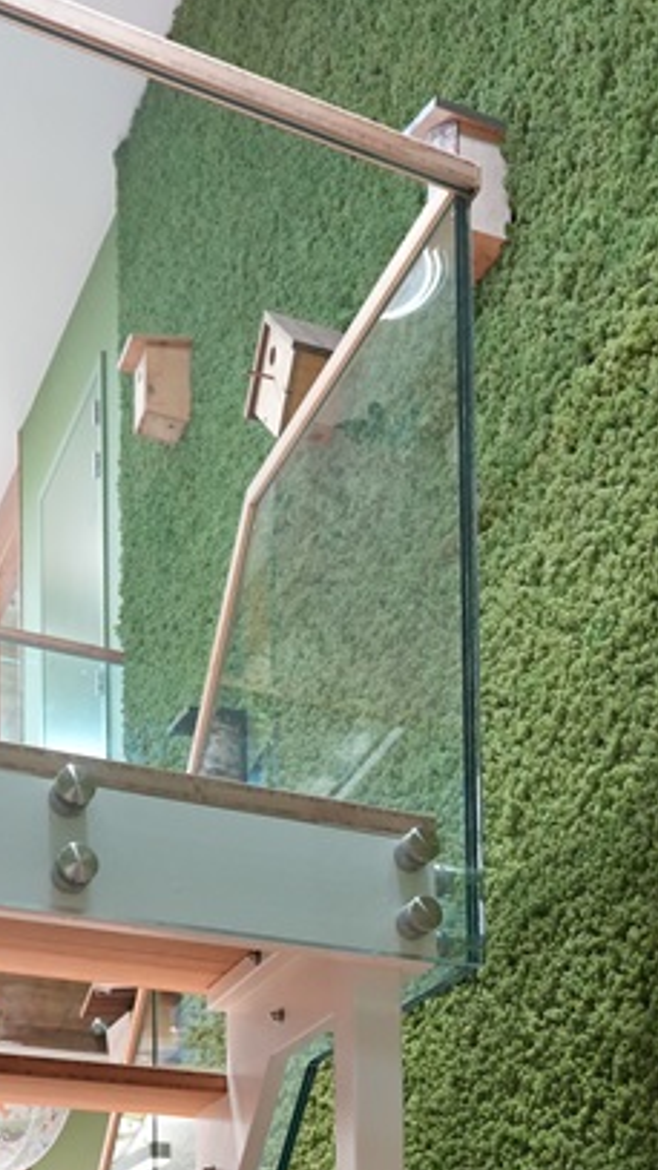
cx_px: 506
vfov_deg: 32.5
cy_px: 1365
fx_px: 1675
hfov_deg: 22.0
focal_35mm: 54
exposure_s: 1/160
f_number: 4
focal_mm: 21
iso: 3200
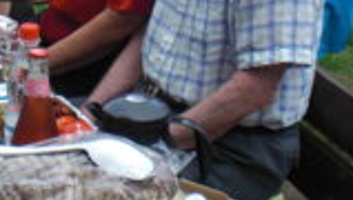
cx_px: 49
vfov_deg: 11.4
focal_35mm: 104
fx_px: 975
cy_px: -67
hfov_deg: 20.2
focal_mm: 6.3
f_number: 3.1
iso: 64
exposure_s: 1/250
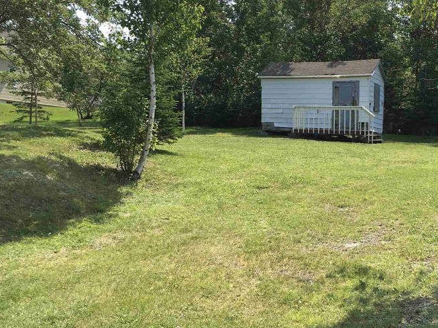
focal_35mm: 45
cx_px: 332
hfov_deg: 40.8
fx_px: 569
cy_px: 148
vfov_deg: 32.2
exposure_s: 1/827
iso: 25
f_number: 2.2
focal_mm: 4.15
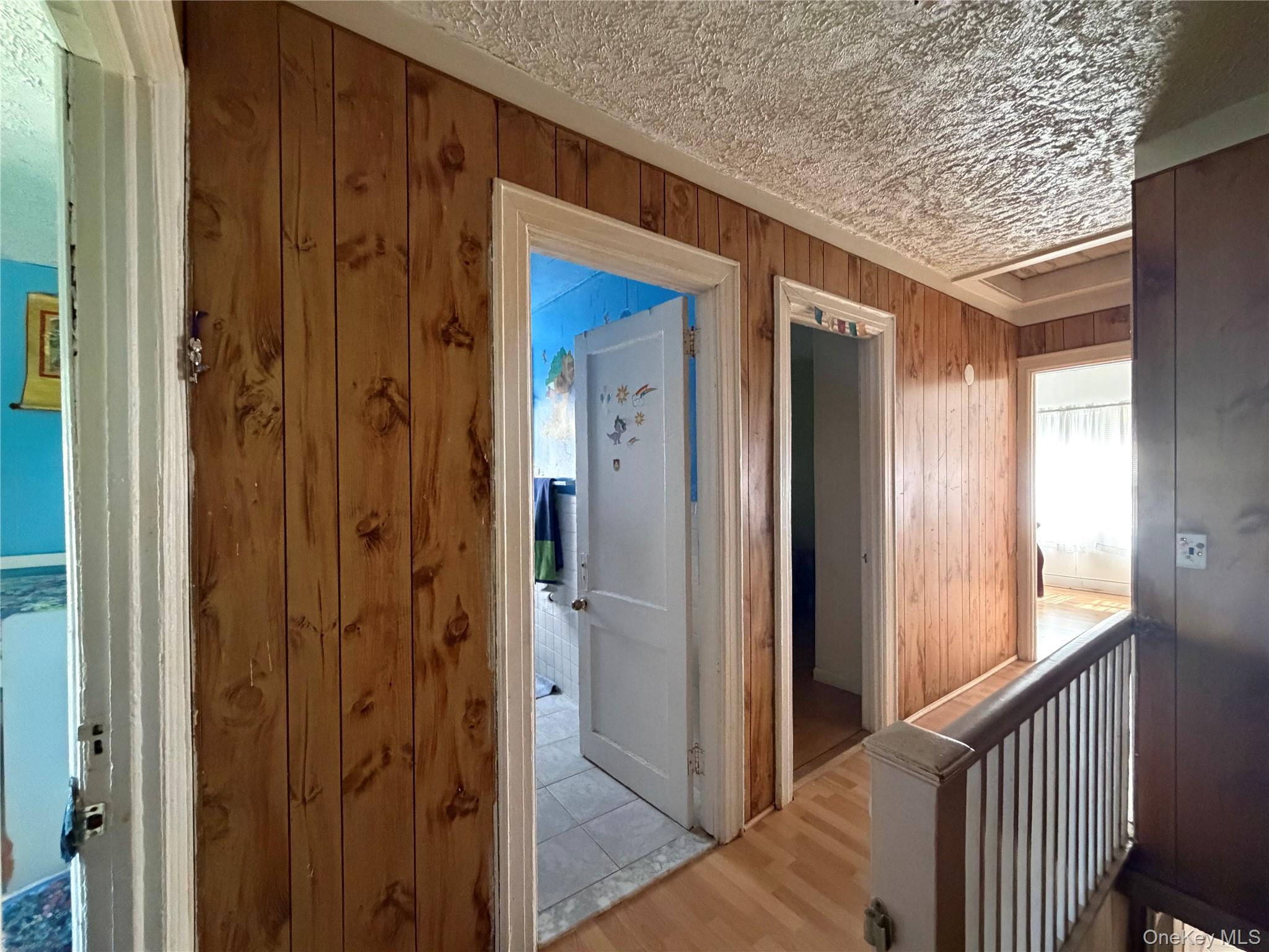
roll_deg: +0.3
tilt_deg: -1.3
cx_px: 634
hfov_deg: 102.1
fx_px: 513
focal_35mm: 14
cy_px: 476
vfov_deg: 85.7
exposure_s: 1/60
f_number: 2.2
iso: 1000
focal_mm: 2.22
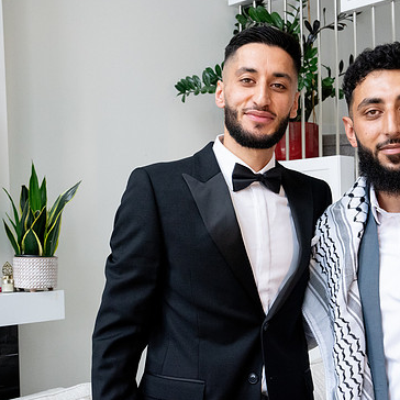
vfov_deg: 30.4
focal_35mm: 56
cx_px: 249
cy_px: 248
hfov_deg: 30.4
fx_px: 732
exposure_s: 1/160
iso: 5000
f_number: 9
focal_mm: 35
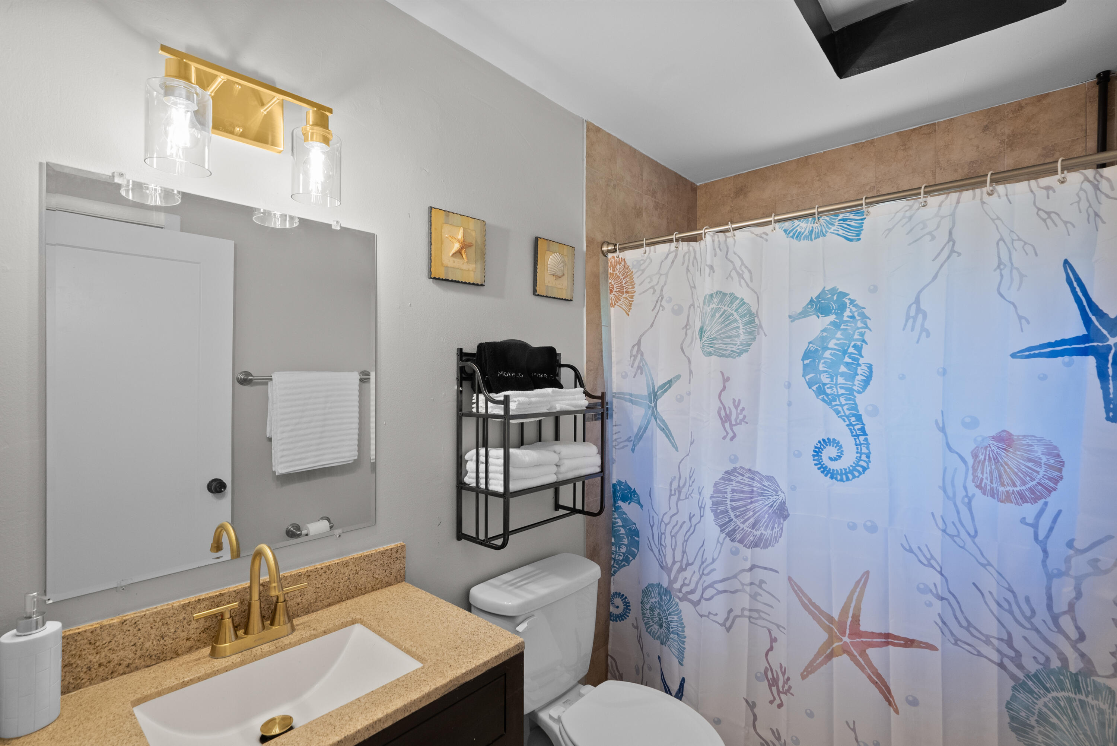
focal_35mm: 16
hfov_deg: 96.7
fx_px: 497
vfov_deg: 73.8
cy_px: 373
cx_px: 558
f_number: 8
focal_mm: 16
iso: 2000
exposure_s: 1/10
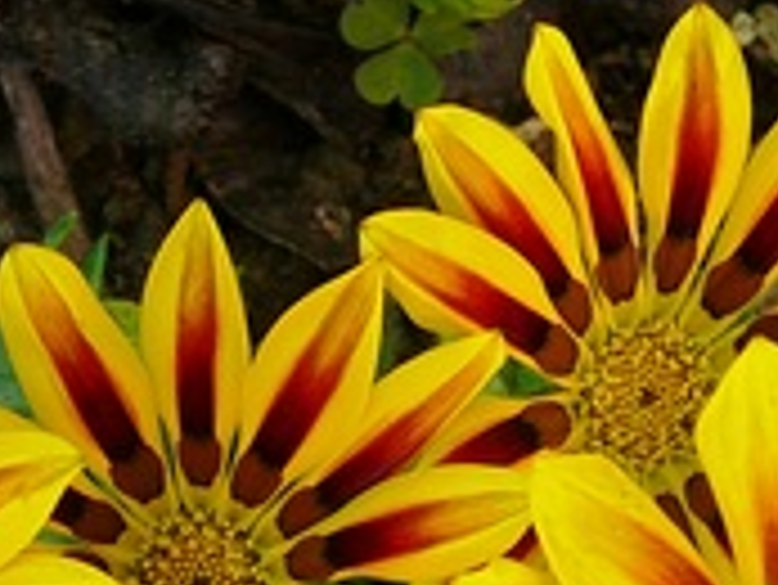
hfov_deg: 22.0
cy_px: 738
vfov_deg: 15.9
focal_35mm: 89
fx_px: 2002
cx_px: 310
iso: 80
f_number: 2.8
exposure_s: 1/250
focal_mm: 5.2
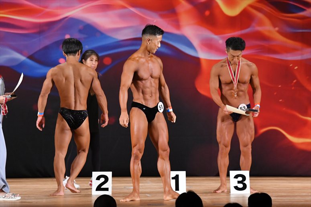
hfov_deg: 9.2
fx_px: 1943
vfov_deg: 6.1
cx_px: 156
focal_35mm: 225
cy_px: 104
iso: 4000
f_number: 5.6
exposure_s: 1/400
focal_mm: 150
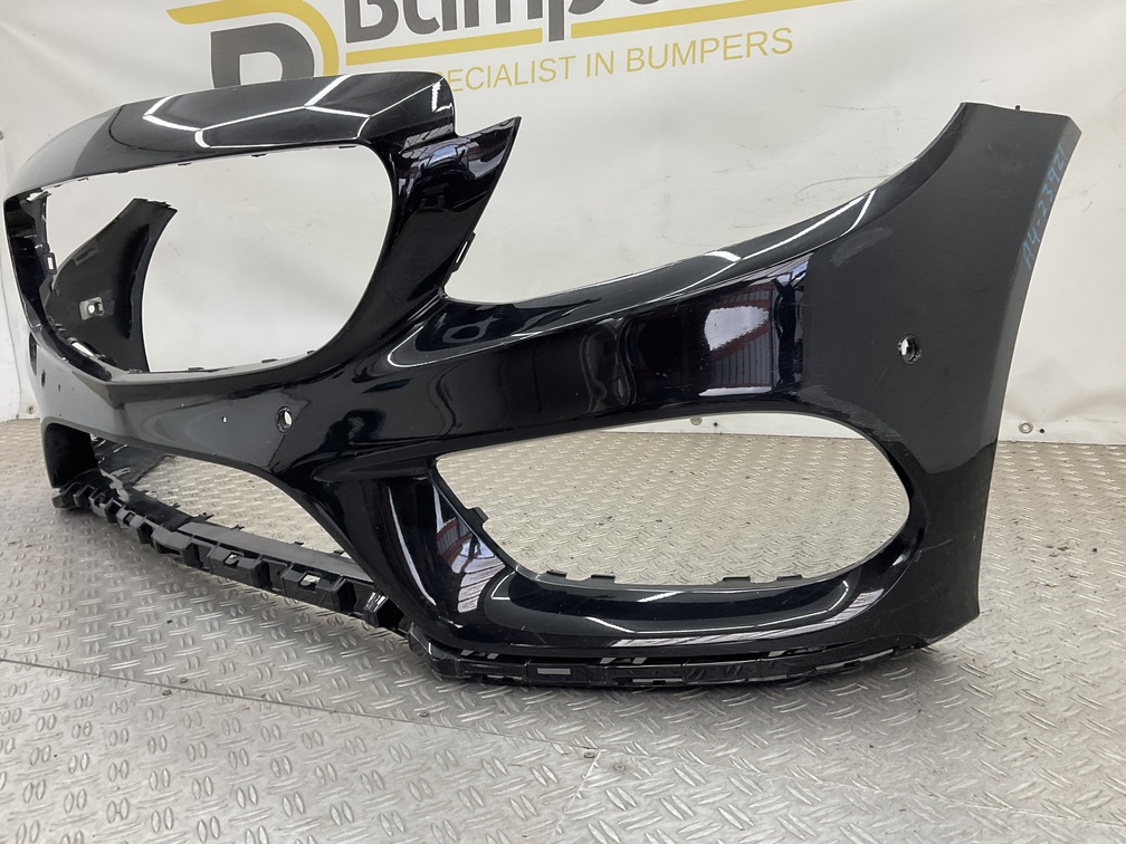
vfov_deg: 48.2
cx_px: 563
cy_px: 422
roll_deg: +2.2
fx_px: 943
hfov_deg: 61.7
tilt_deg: -14.1
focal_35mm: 29
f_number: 1.8
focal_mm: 3
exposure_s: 1/120
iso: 32
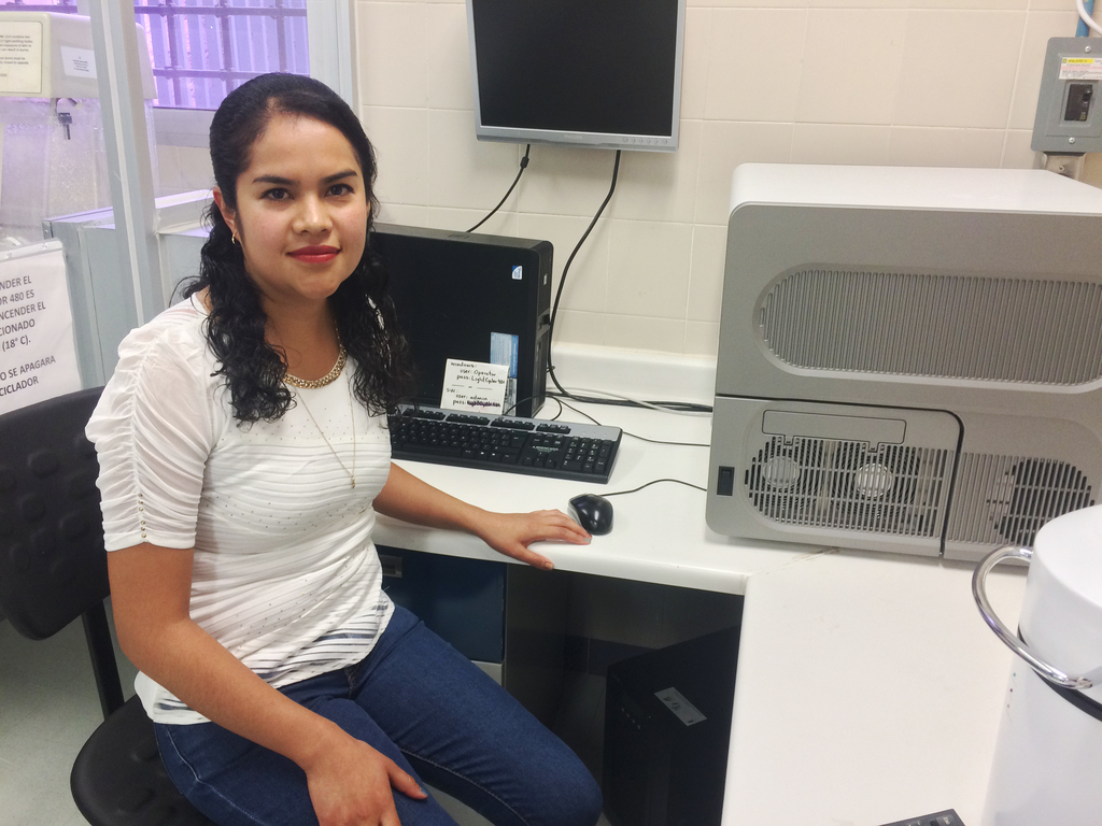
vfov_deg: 48.2
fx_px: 923
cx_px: 551
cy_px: 413
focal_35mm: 29
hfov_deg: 61.7
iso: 80
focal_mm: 4.15
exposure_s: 1/30
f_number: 2.2
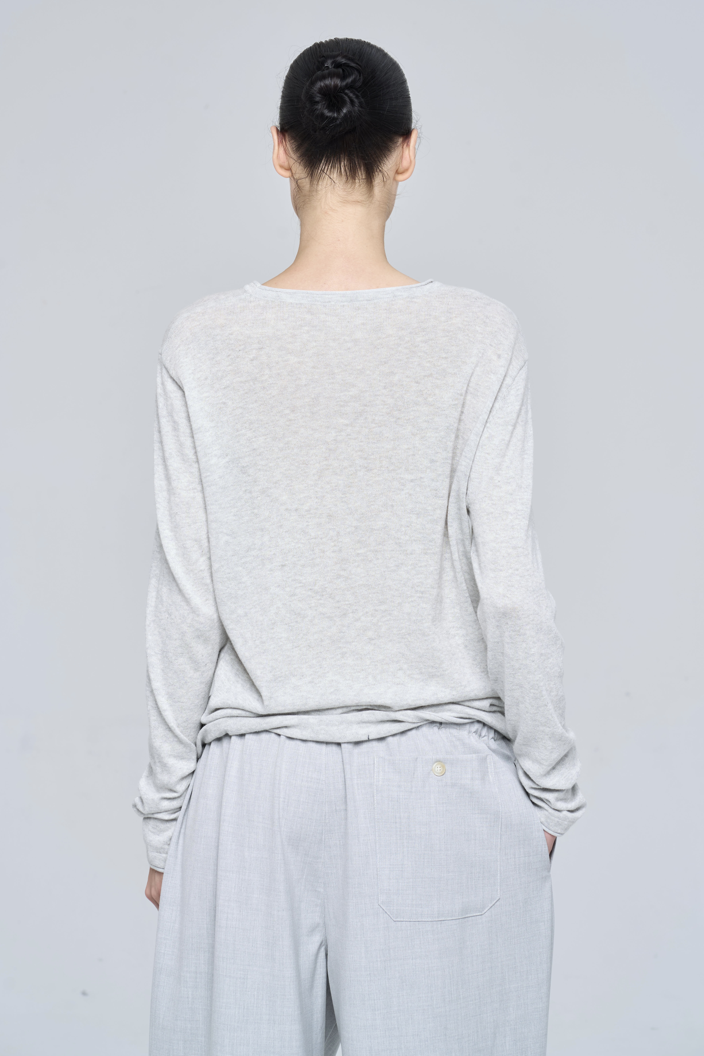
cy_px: 528
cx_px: 352
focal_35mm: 85
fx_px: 2493
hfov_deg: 16.1
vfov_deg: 23.9
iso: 200
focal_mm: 85
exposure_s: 1/125
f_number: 8
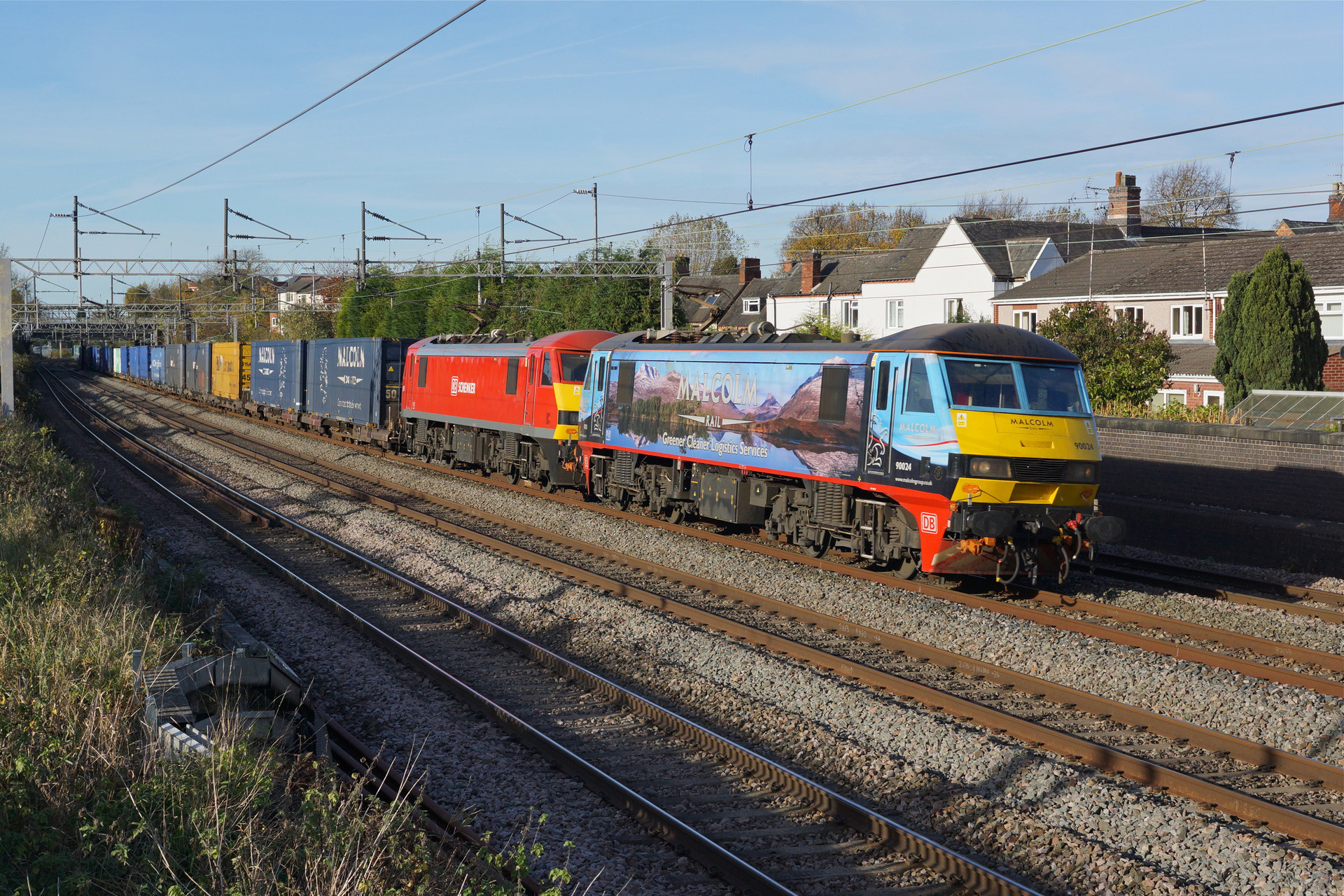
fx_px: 1960
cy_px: 448
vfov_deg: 25.8
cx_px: 672
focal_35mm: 52
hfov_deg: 37.9
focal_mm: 35
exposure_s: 1/1000
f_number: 6.3
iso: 200
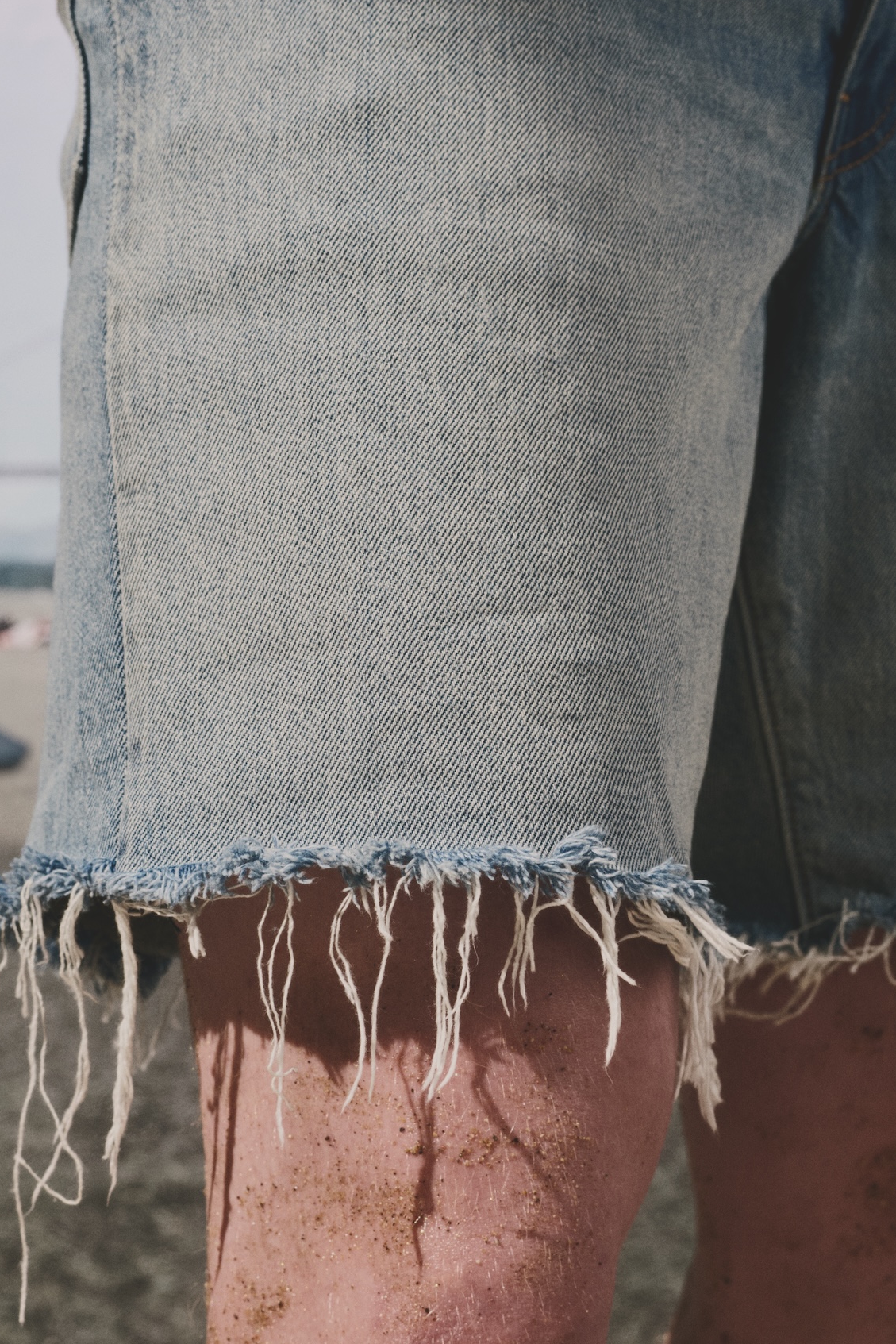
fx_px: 2762
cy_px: 728
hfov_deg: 18.4
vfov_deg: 27.3
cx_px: 513
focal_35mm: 74
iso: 250
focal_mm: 58
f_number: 8
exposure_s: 1/125
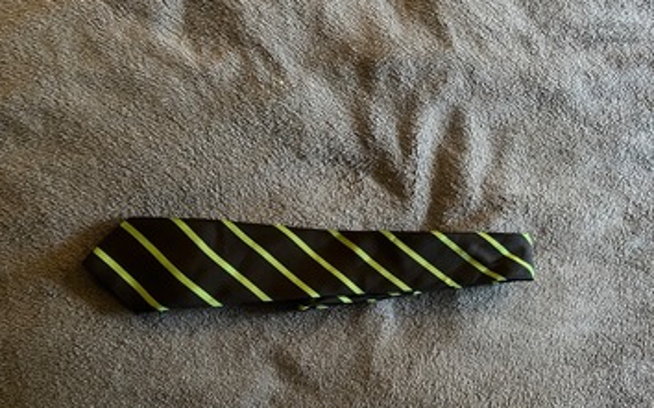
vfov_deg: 44.3
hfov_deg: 66.5
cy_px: 242
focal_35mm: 28
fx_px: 499
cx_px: 329
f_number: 1.5
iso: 500
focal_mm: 5.7
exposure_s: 1/25
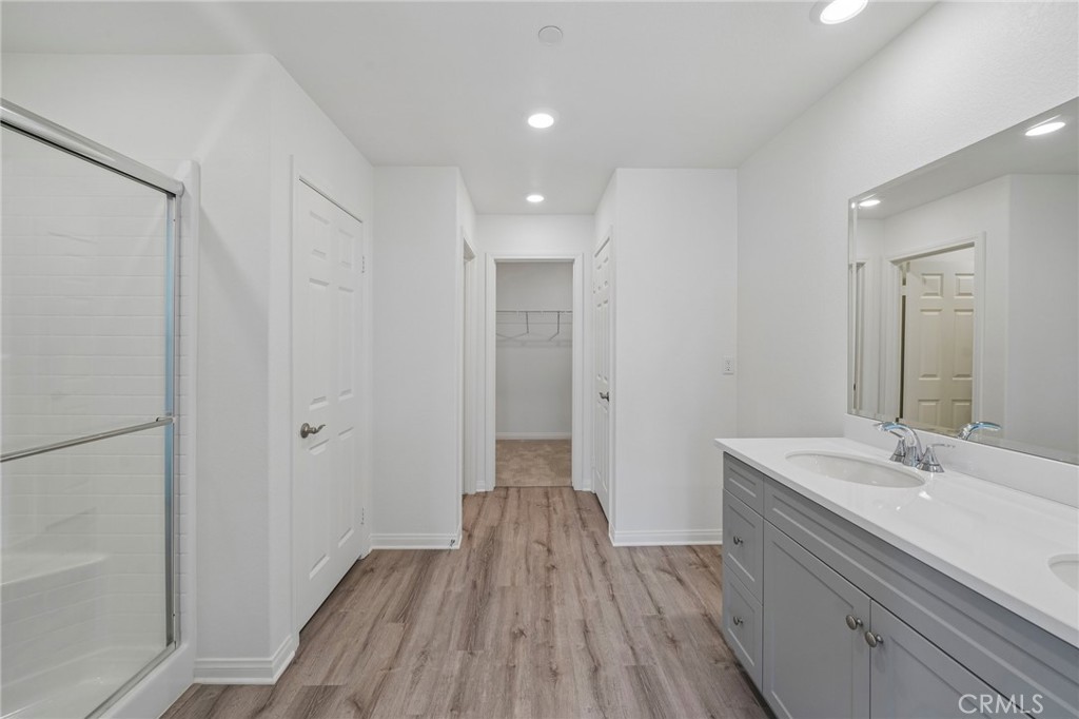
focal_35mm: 13
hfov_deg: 108.3
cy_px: 360
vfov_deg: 85.4
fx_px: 389
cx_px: 540
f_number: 8
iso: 400
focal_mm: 13
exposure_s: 1/30
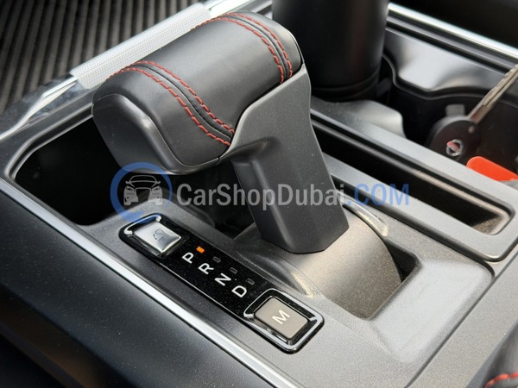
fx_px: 718
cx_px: 259
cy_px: 194
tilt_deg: -44.0
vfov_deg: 30.3
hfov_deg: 39.7
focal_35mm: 48
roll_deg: +1.1
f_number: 1.78
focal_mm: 6.76
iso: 100
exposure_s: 1/203
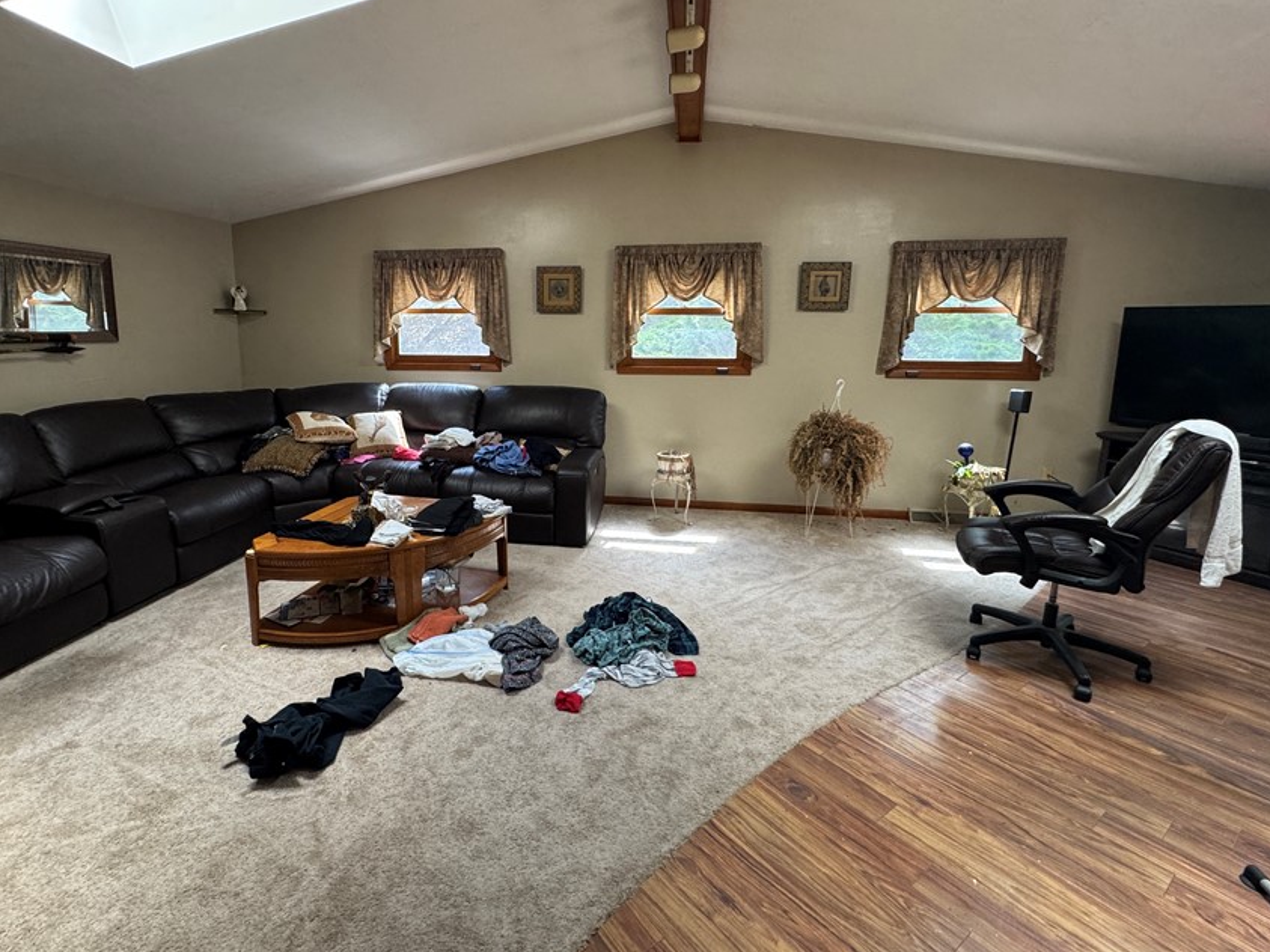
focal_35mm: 17
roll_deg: -0.1
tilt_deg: -10.2
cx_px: 577
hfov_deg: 90.8
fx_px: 624
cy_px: 434
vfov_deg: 74.6
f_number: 2.2
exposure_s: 1/120
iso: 250
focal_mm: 2.22
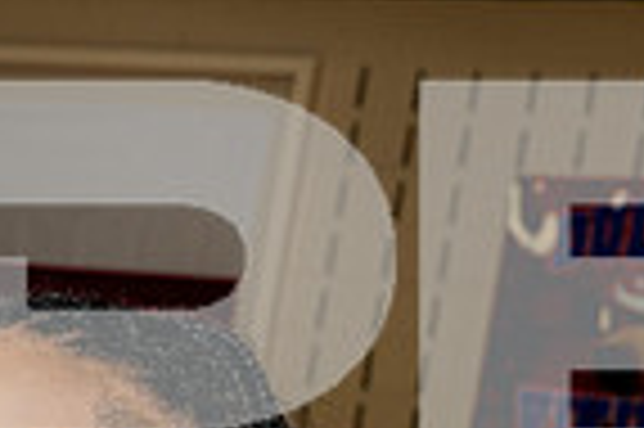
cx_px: -194
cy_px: 867
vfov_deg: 6.9
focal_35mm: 191
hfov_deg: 10.5
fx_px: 3413
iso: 400
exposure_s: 1/250
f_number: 8
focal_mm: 47
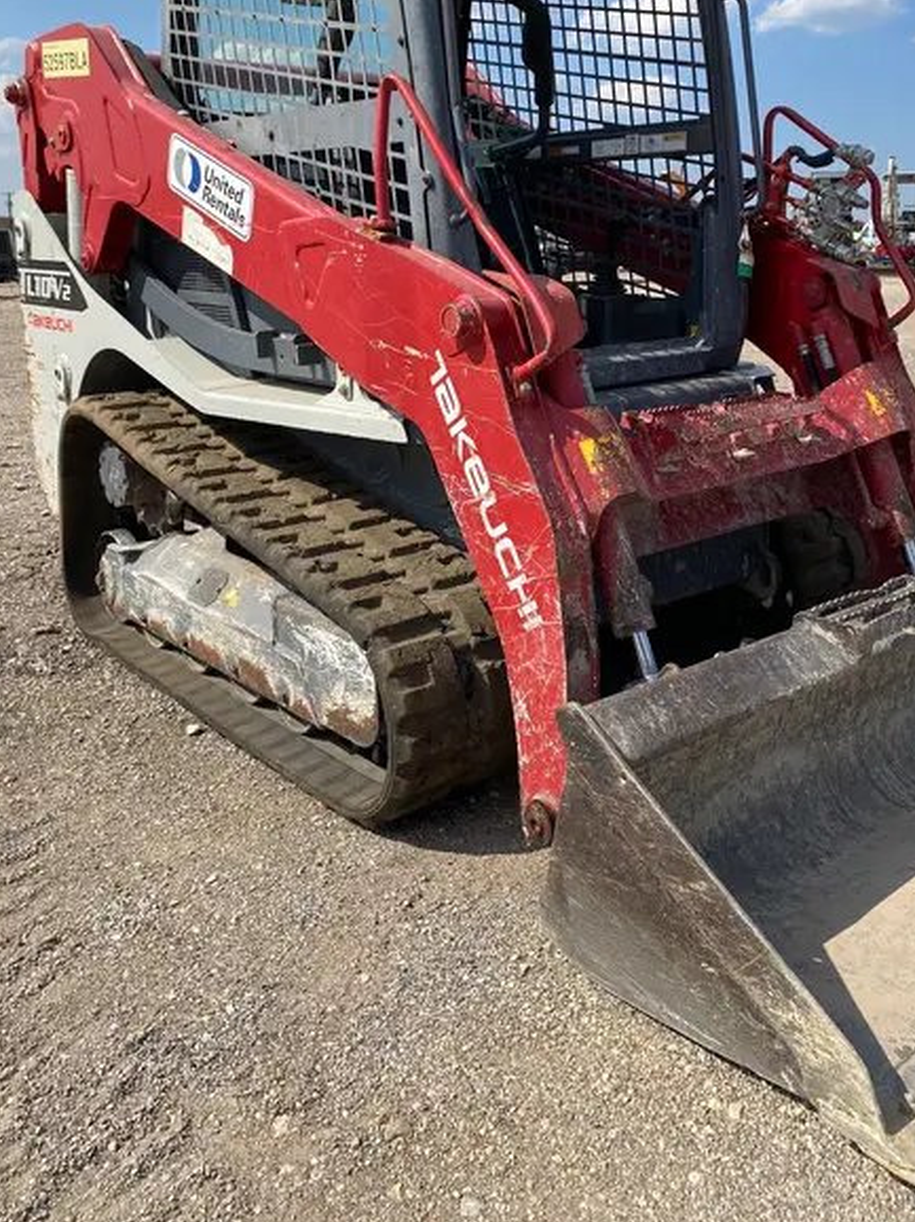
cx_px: 556
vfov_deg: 54.8
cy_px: 468
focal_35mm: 33
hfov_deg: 42.7
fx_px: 1164
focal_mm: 4.25
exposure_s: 1/2890
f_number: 1.8
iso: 32
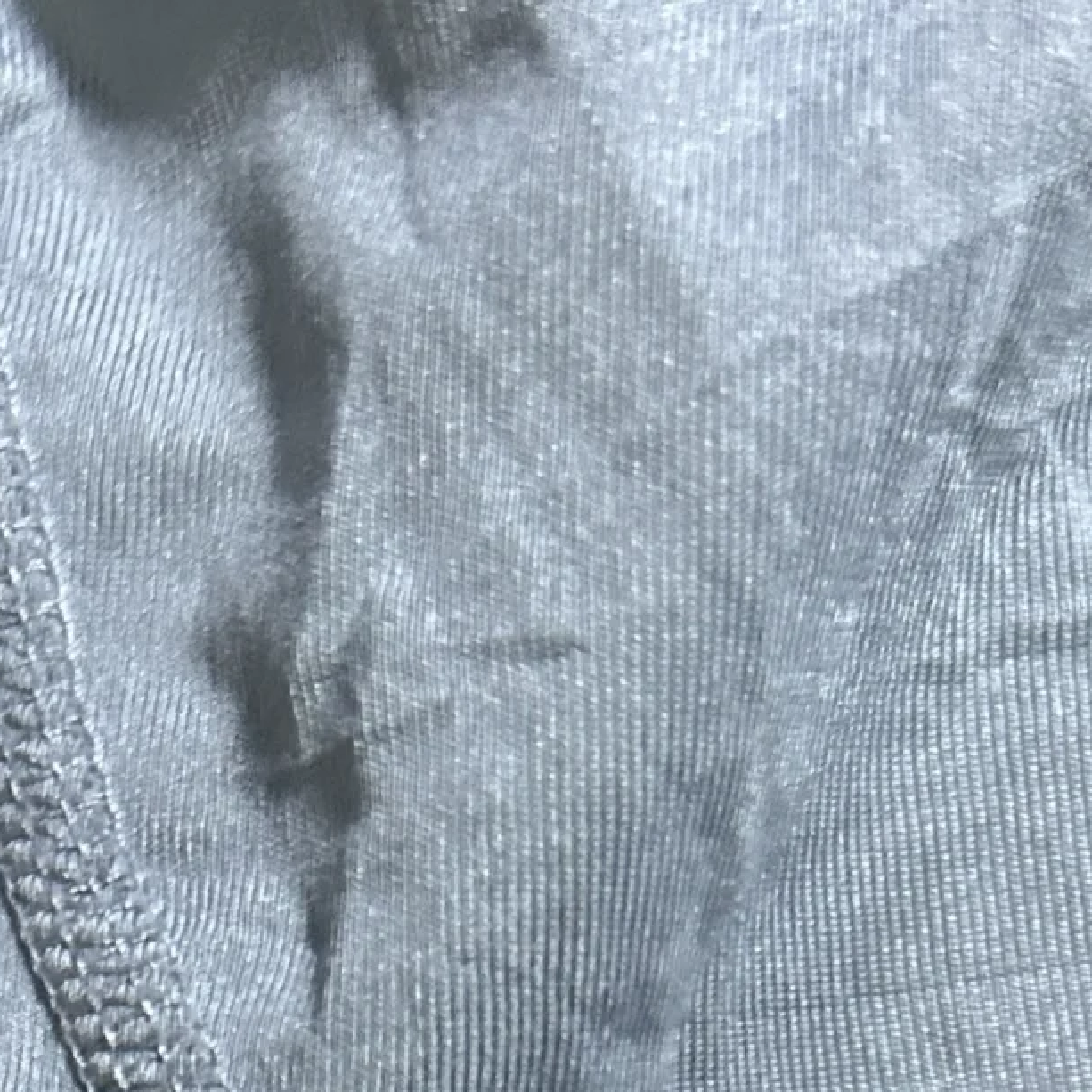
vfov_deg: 15.0
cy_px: 2123
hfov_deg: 17.7
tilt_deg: -66.3
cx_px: 32
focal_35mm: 96
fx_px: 3426
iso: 400
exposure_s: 1/50
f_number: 1.5
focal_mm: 5.7
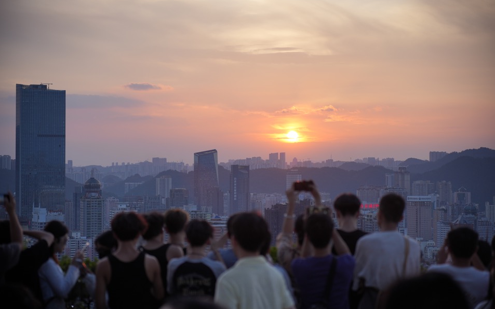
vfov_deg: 16.9
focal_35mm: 77
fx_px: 1039
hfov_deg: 26.8
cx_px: 249
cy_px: 164
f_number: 2.8
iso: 100
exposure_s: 1/640
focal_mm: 75
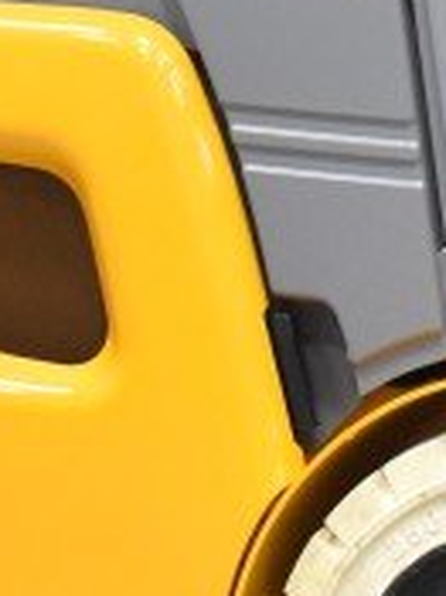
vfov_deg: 8.2
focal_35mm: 238
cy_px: -99
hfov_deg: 6.2
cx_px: 368
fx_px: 4094
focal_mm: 24
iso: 1600
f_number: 4
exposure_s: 1/60
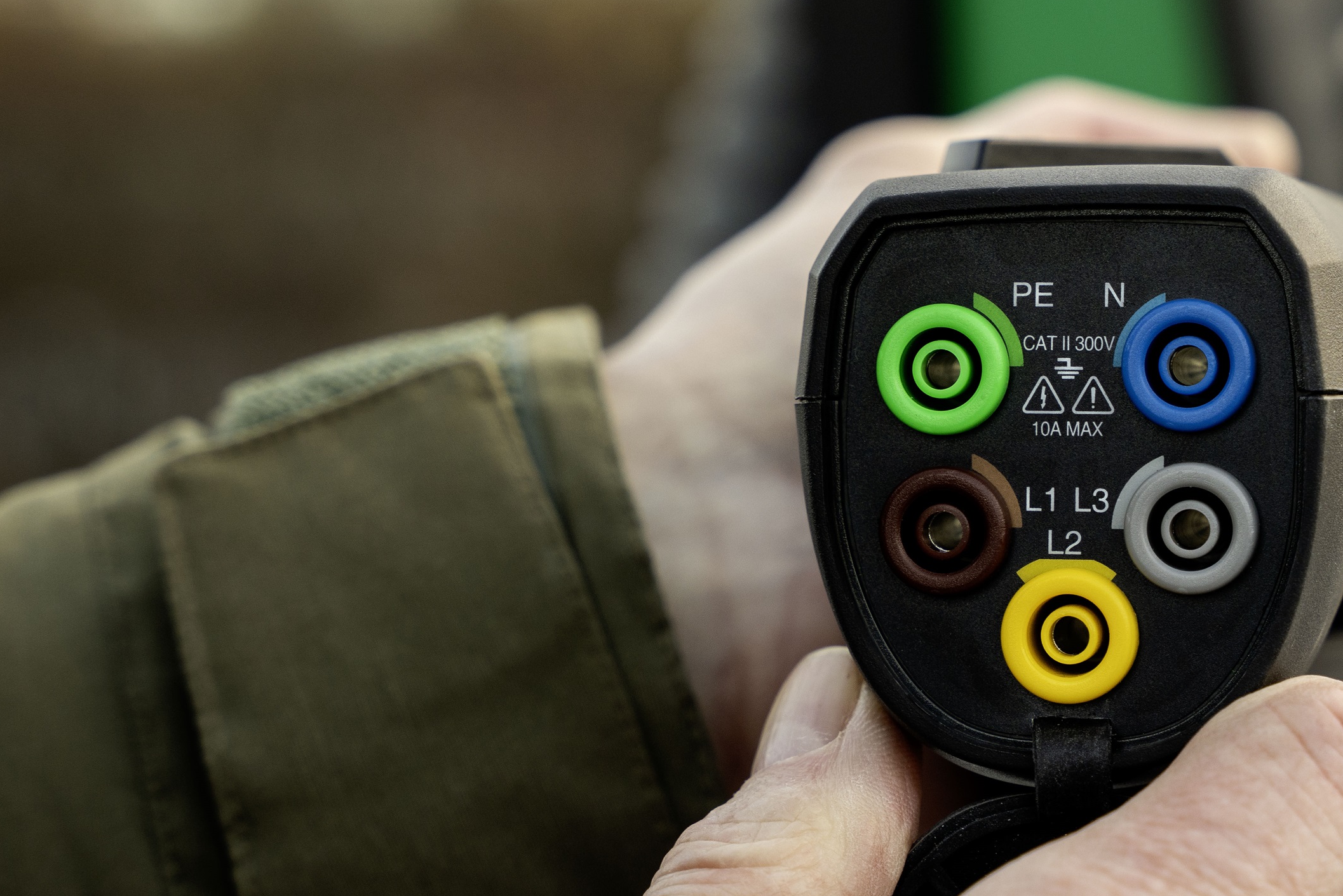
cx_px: 827
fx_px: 4328
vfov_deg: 11.8
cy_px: 492
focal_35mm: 116
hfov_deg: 17.6
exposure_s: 1/250
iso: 400
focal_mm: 70
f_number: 5
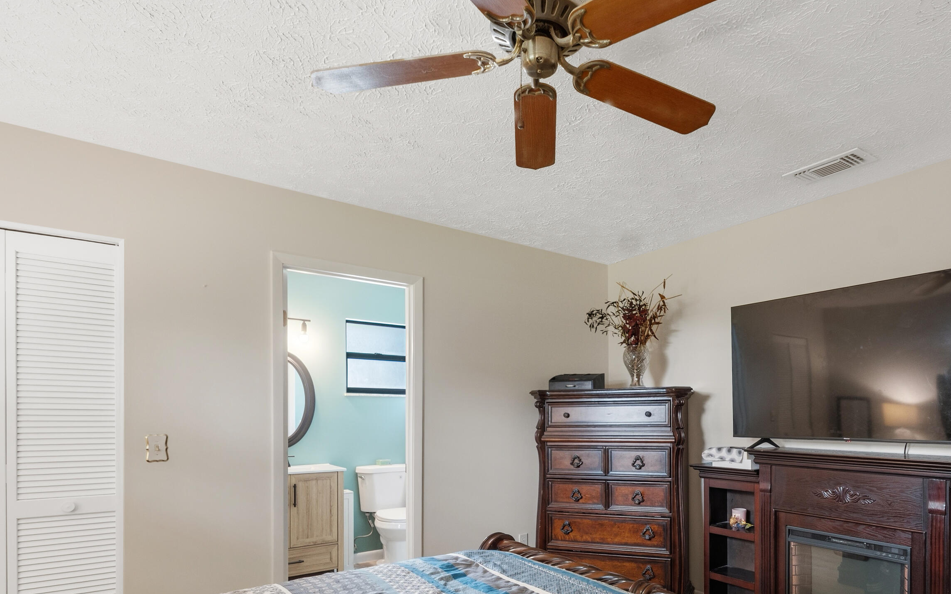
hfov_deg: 83.4
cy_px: 396
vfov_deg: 58.3
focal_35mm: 20
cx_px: 596
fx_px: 518
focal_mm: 10
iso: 320
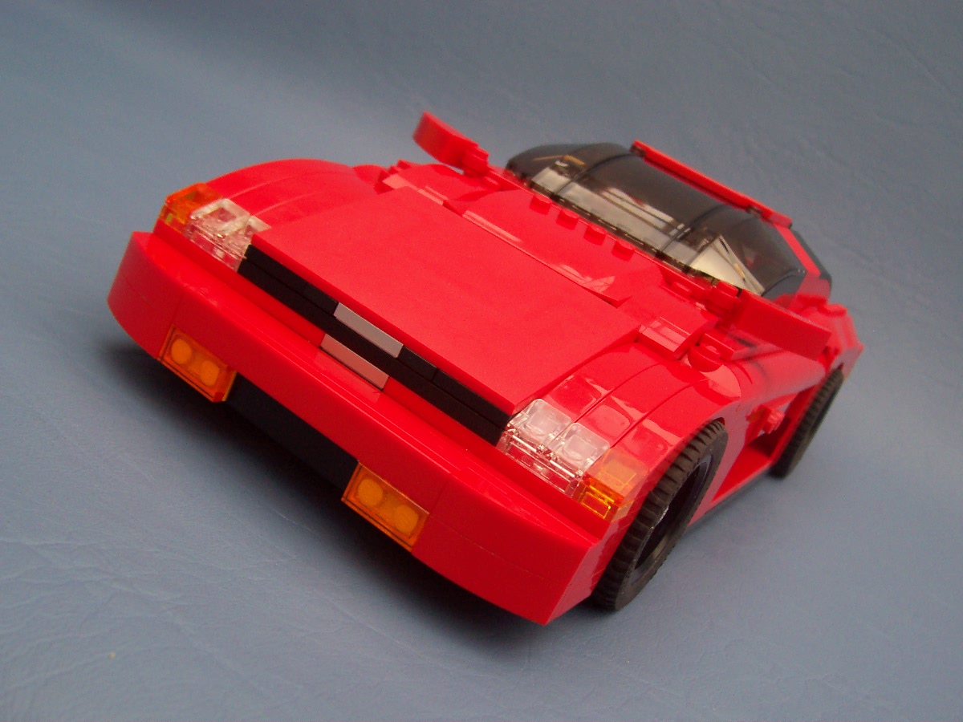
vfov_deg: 38.7
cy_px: 361
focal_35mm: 37
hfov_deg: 50.1
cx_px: 482
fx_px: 1029
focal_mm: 5.6
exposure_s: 1/180
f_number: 2.8
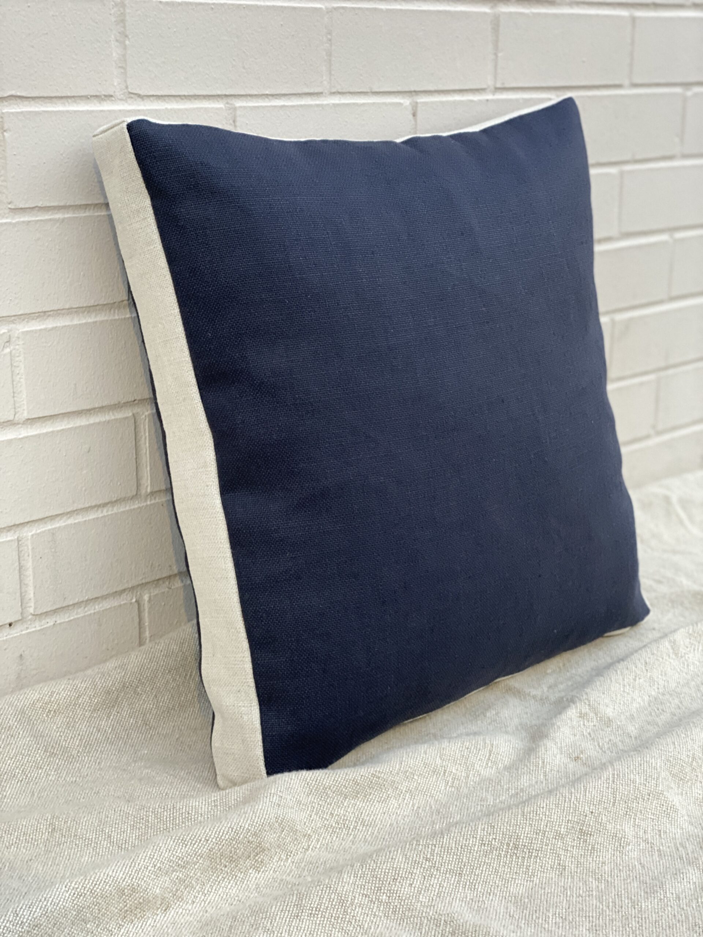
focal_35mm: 52
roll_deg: -0.5
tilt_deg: -16.0
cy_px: 468
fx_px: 1408
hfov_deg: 28.0
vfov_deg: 36.8
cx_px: 352
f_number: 2
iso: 250
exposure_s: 1/108
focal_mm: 6
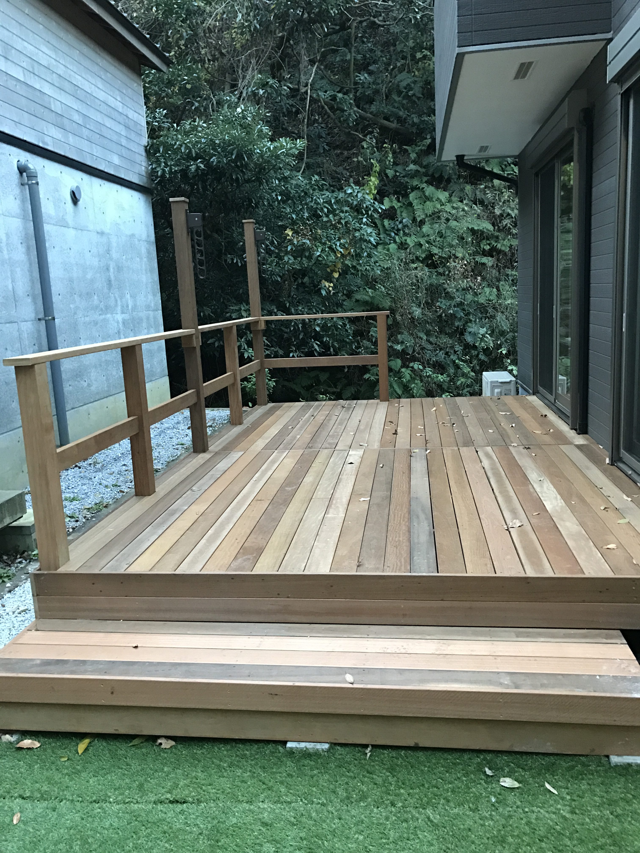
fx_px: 690
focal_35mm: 28
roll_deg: +3.0
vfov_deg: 63.4
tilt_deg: -9.1
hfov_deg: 49.7
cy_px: 426
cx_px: 320
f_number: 1.8
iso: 100
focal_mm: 3.99
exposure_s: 1/11
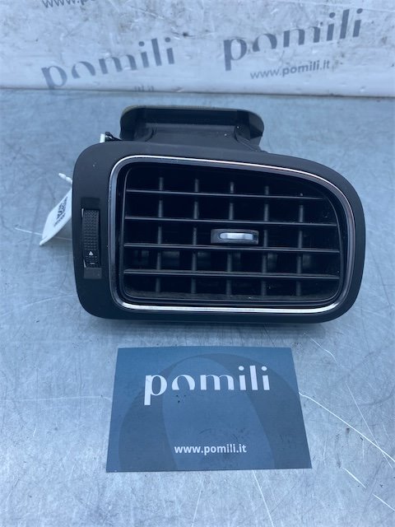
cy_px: 264
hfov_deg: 53.1
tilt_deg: -51.2
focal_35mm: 26
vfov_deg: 67.3
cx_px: 198
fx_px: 396
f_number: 1.8
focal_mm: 4.25
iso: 32
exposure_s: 1/539
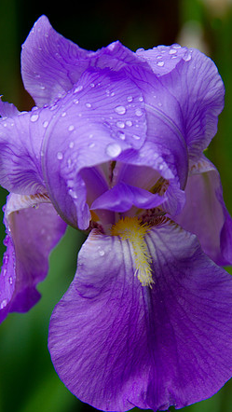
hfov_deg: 4.9
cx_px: 130
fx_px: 2704
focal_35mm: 248
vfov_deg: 8.7
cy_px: 209
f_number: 9.5
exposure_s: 1/90
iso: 200
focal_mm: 155
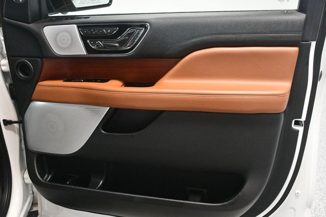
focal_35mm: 39
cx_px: 163
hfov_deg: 49.6
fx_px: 353
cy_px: 108
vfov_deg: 34.2
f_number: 3.8
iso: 3200
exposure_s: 1/80
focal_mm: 26
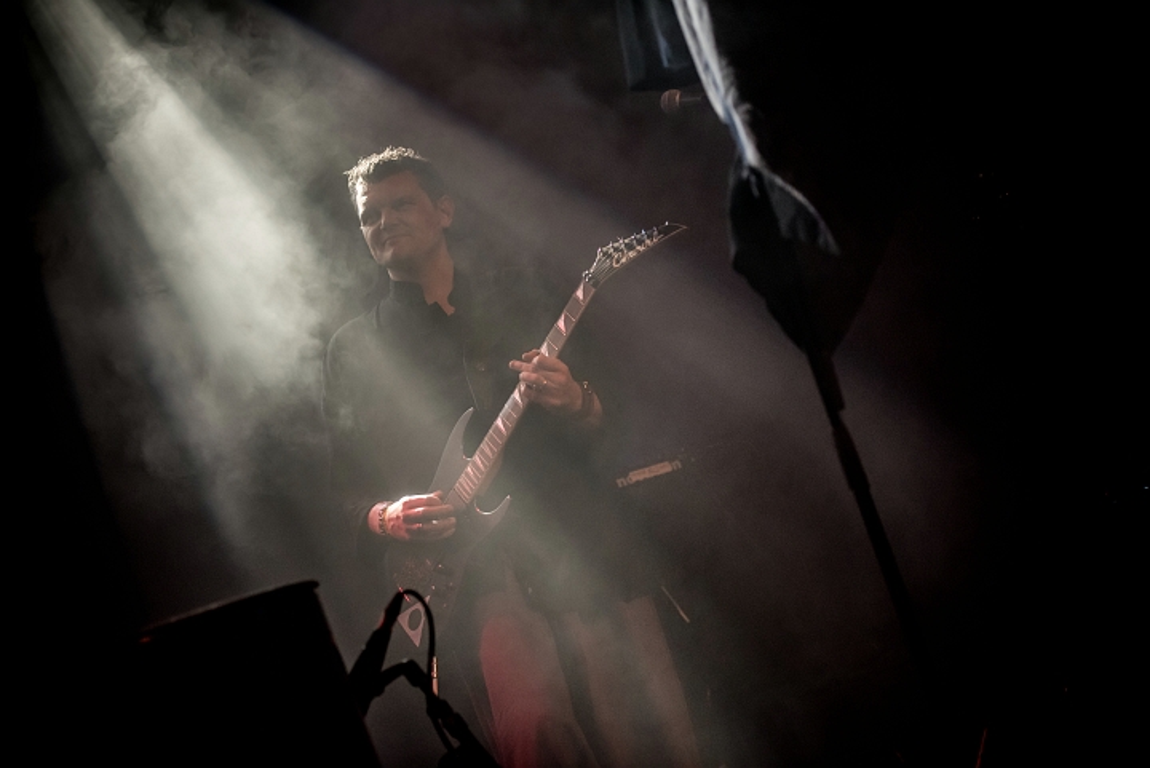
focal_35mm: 70
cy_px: 384
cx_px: 575
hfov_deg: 28.8
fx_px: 2237
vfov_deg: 19.5
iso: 2000
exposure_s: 1/80
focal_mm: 70
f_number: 2.8
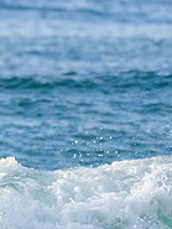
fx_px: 12242
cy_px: 194
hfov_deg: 0.8
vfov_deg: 1.1
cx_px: -80
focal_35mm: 1850
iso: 360
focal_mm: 500
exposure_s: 1/2000
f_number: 5.6
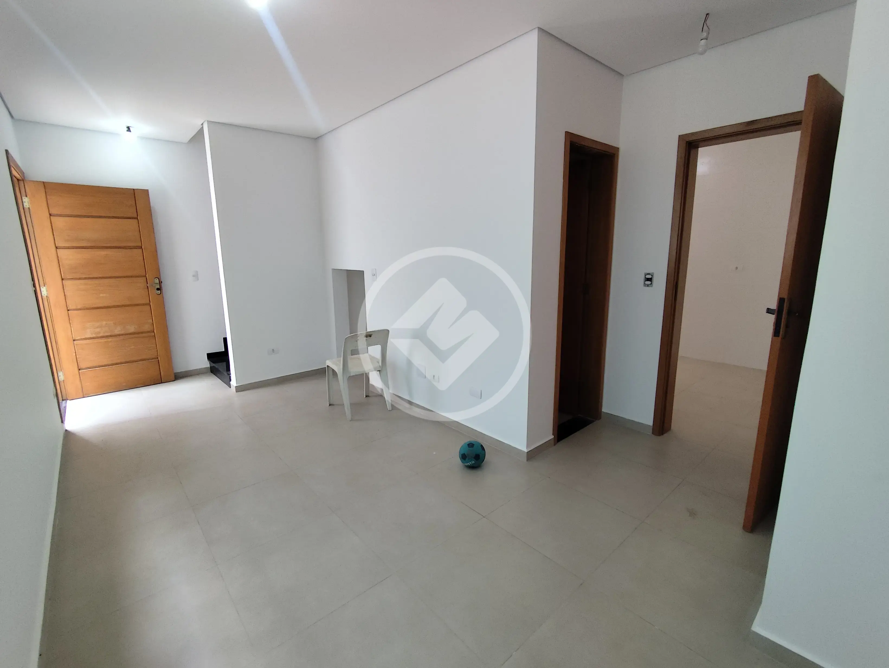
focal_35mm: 16
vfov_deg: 78.2
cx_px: 444
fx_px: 411
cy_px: 334
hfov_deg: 94.5
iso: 125
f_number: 2.2
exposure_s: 1/60
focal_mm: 1.65
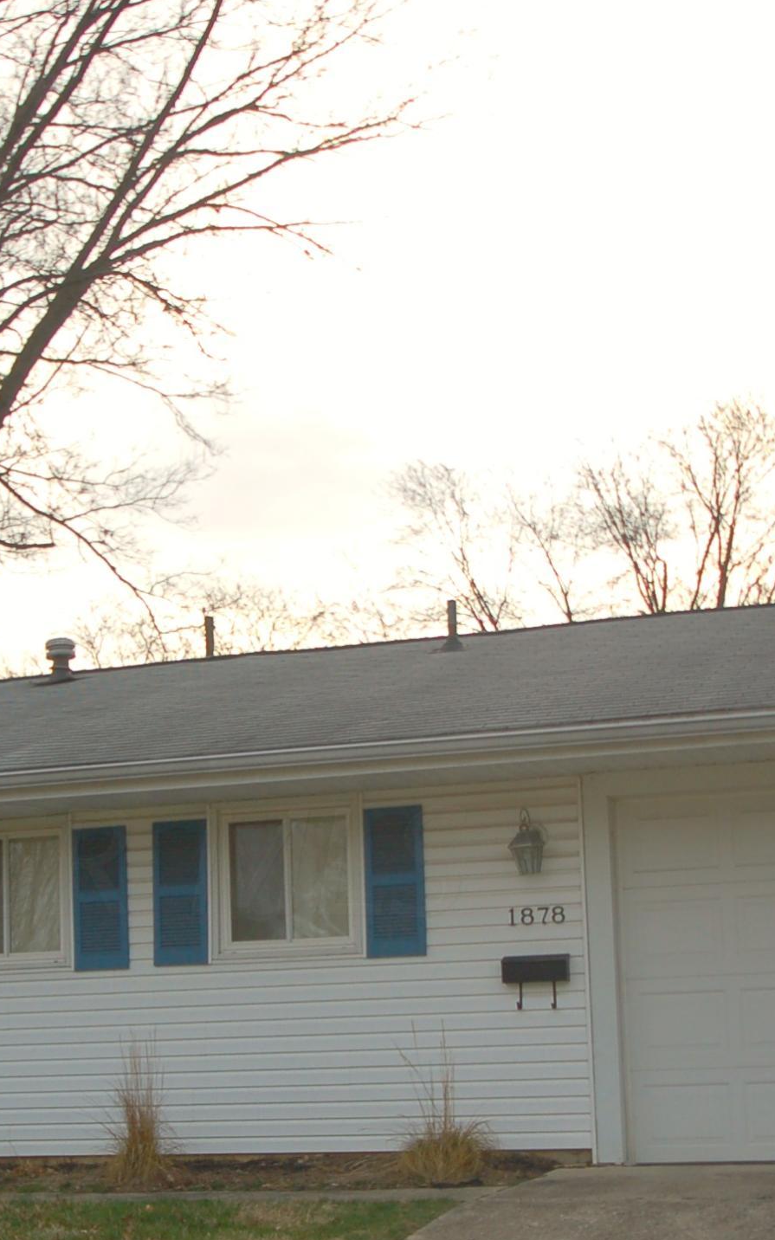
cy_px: 862
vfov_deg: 31.6
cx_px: 207
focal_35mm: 64
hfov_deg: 20.2
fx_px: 2163
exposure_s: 1/500
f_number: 5.6
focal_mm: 20
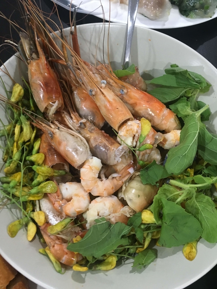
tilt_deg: -71.1
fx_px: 242
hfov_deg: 48.2
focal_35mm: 29
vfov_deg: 61.7
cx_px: 108
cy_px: 144
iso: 200
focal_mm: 4.15
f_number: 2.2
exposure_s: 1/20
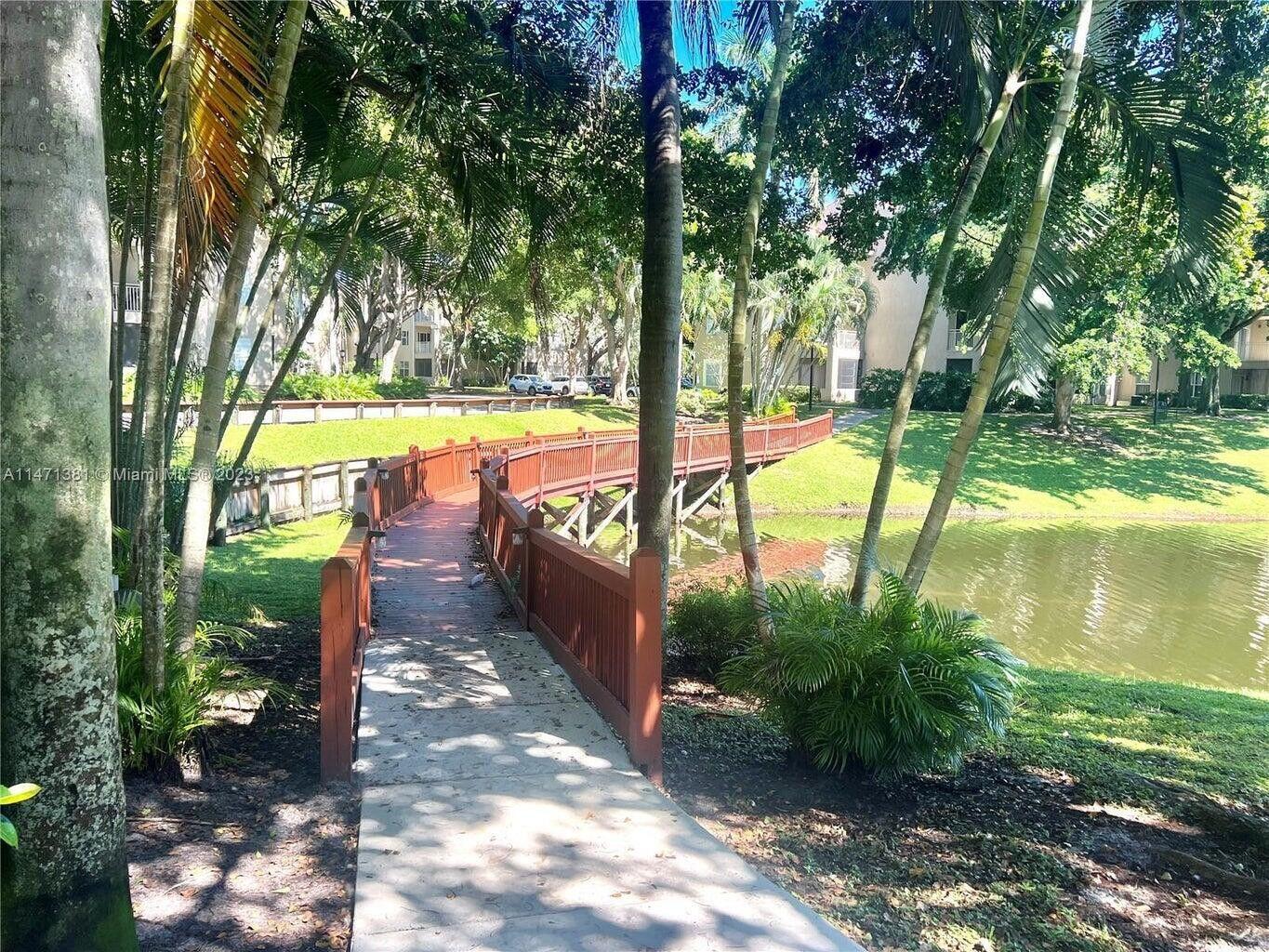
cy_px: 476
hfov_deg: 67.3
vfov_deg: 53.1
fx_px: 953
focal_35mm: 26
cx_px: 634
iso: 50
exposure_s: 1/552
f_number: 1.5
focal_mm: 5.7
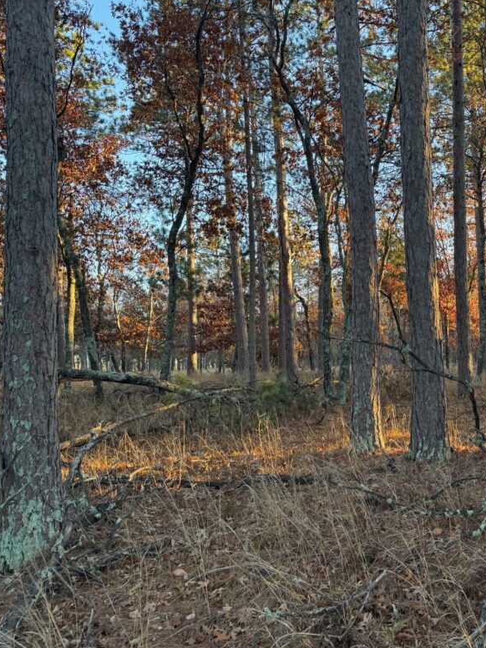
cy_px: 327
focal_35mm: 33
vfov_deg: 55.4
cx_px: 400
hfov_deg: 40.8
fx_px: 618
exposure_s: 1/121
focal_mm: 6.76
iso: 100
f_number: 1.78
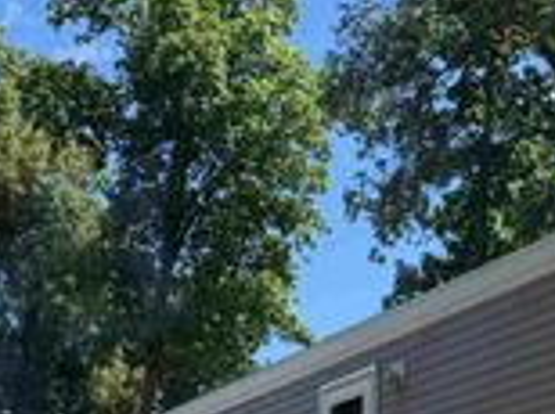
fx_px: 1249
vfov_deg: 17.3
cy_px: 585
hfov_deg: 25.0
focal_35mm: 78
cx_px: 346
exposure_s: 1/2703
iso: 80
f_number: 1.78
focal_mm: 6.76
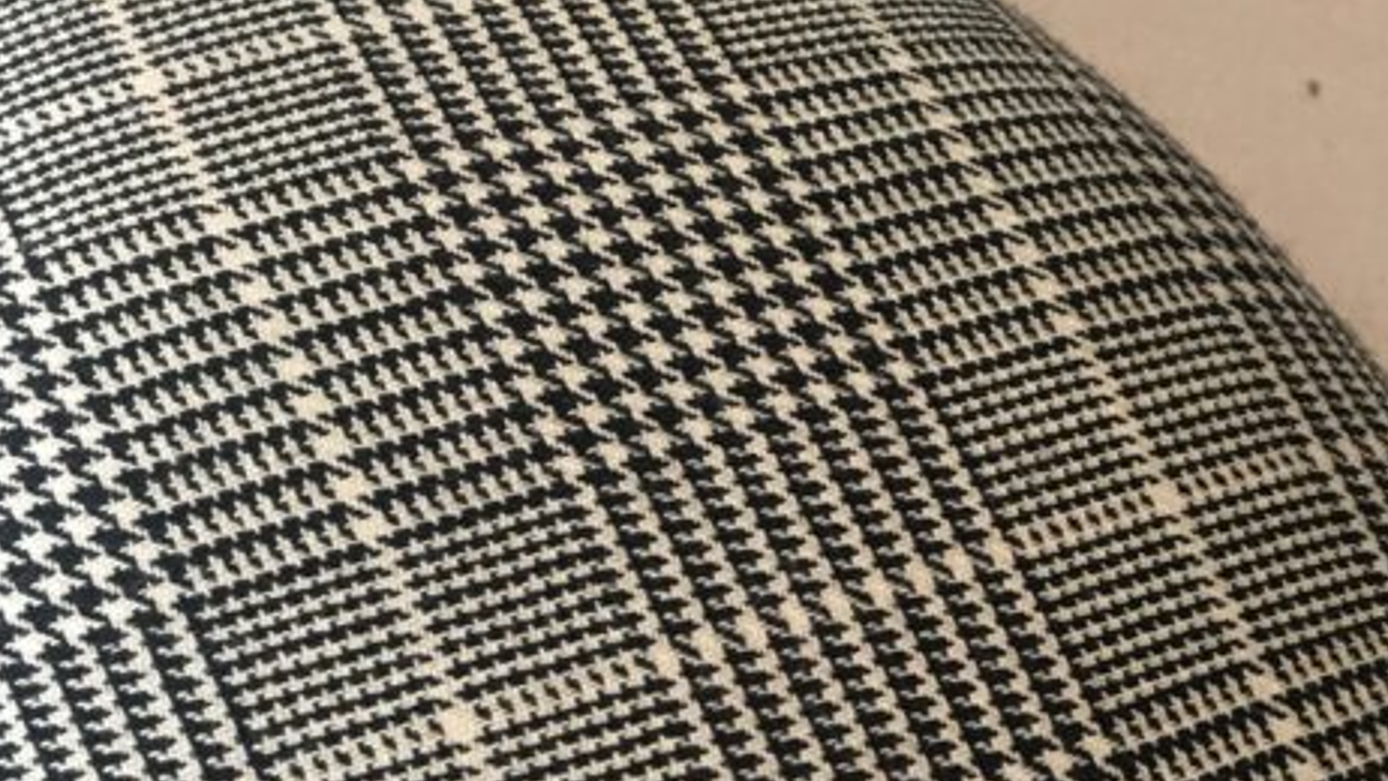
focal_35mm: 70
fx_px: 2577
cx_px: 808
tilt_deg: -70.9
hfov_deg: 30.1
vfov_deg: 16.0
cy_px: 1123
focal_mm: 4.15
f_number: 2.2
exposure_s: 1/30
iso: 125
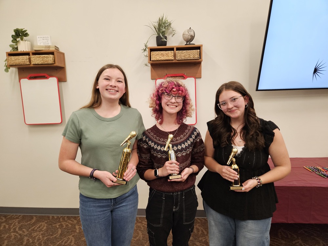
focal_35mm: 23
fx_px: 218
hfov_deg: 73.9
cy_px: 123
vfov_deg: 58.9
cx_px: 164
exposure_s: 1/120
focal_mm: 5.4
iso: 400
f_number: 1.8
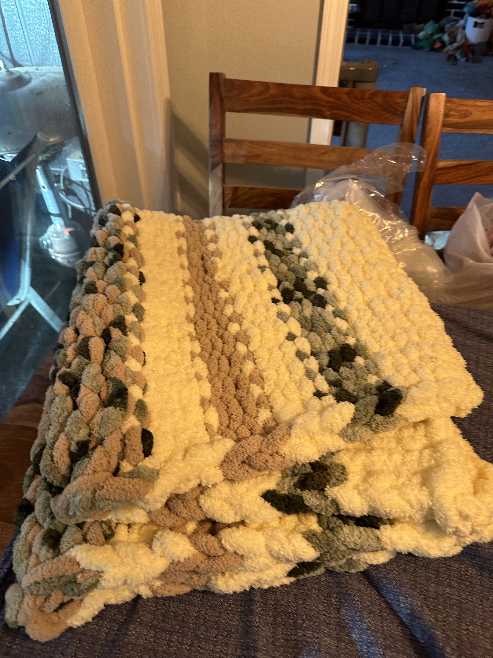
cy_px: 329
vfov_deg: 71.6
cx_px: 246
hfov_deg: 56.8
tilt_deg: -45.1
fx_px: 456
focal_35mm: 24
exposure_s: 1/60
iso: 200
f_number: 1.78
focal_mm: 6.86
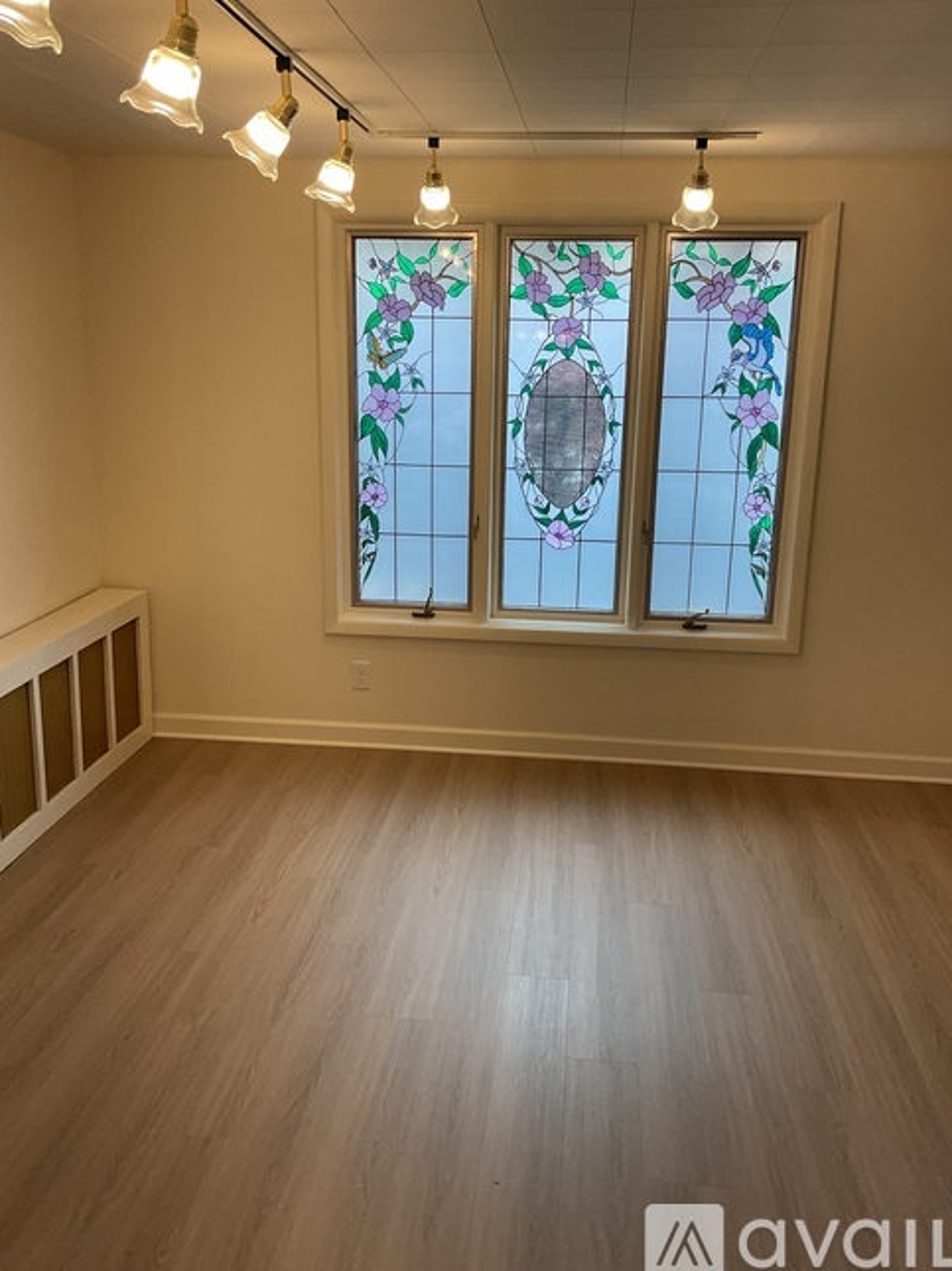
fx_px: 1101
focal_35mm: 30
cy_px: 626
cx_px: 471
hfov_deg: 46.8
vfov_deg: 60.0
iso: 50
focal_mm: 3
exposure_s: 1/120
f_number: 1.8
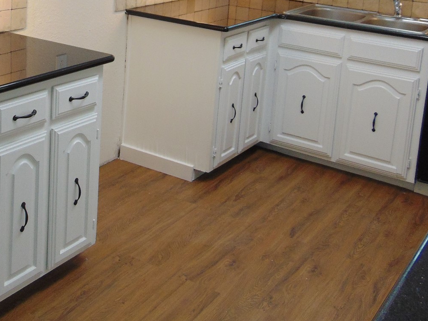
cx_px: 131
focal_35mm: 51
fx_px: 631
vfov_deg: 27.5
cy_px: 29
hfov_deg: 37.0
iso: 100
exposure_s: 1/50
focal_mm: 4.5
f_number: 3
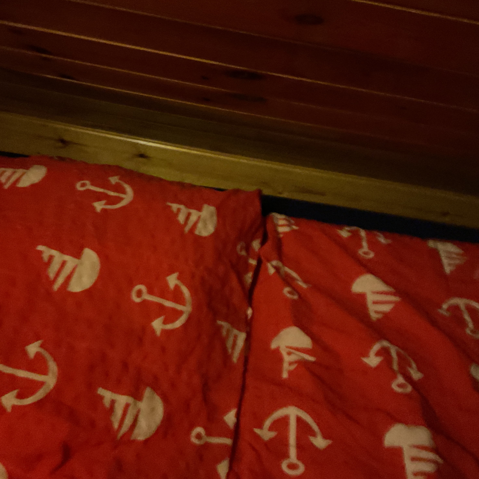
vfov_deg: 47.2
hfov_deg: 47.1
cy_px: 239
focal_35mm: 35
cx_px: 203
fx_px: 548
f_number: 1.8
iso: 640
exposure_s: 1/15
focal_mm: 3
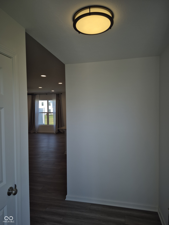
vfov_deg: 73.9
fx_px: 150
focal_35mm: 23
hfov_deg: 58.9
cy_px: 112
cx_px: 84
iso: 25
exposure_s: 1/423
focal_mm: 5.4
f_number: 1.8
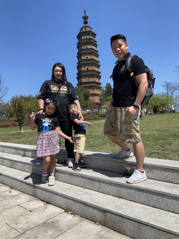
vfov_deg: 67.3
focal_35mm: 26
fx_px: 179
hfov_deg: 53.1
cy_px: 120
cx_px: 90
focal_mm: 4.25
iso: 32
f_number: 1.8
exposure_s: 1/2688
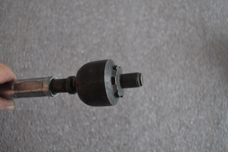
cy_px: 76
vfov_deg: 36.9
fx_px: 228
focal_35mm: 36
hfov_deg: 53.1
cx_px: 114
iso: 1100
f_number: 4
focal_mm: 24
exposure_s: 1/60
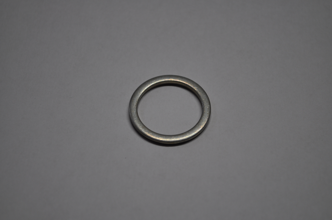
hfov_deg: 24.6
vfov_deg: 16.5
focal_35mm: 82
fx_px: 760
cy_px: 110
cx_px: 166
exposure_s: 1/90
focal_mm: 55
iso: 400
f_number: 5.6
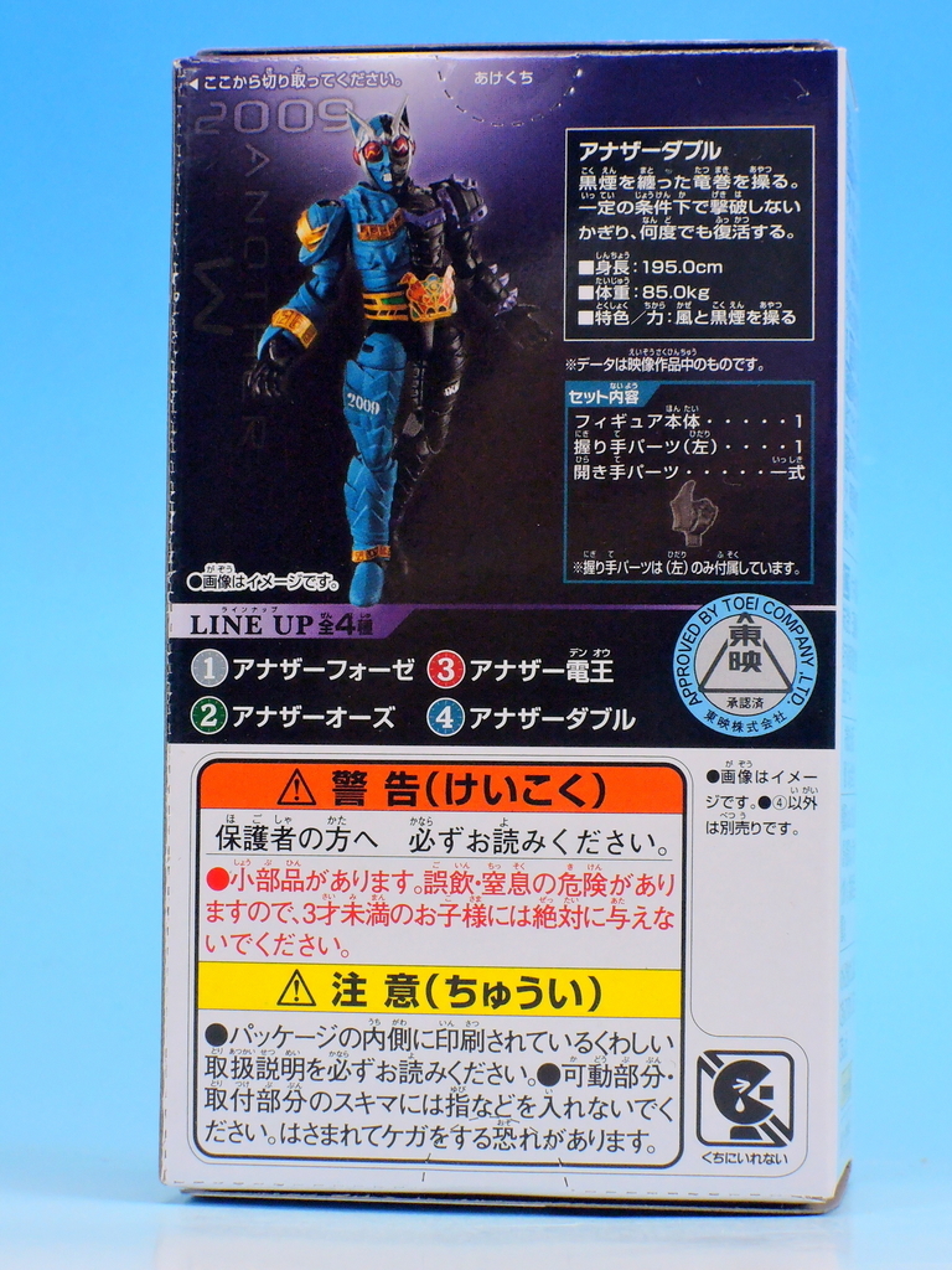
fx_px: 4400
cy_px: 635
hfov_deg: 12.3
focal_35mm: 120
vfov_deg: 16.4
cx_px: 476
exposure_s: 1/10
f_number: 8
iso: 800
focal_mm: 25.5
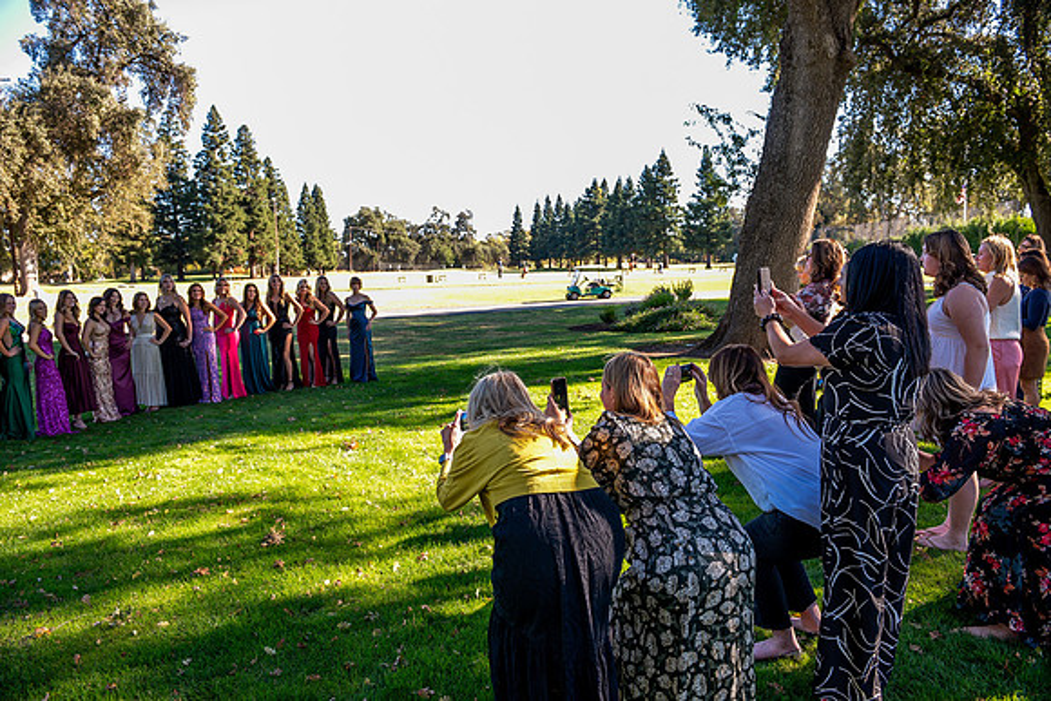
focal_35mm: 24
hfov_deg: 73.7
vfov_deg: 53.2
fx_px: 701
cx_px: 526
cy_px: 350
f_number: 5
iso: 320
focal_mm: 24
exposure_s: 1/200
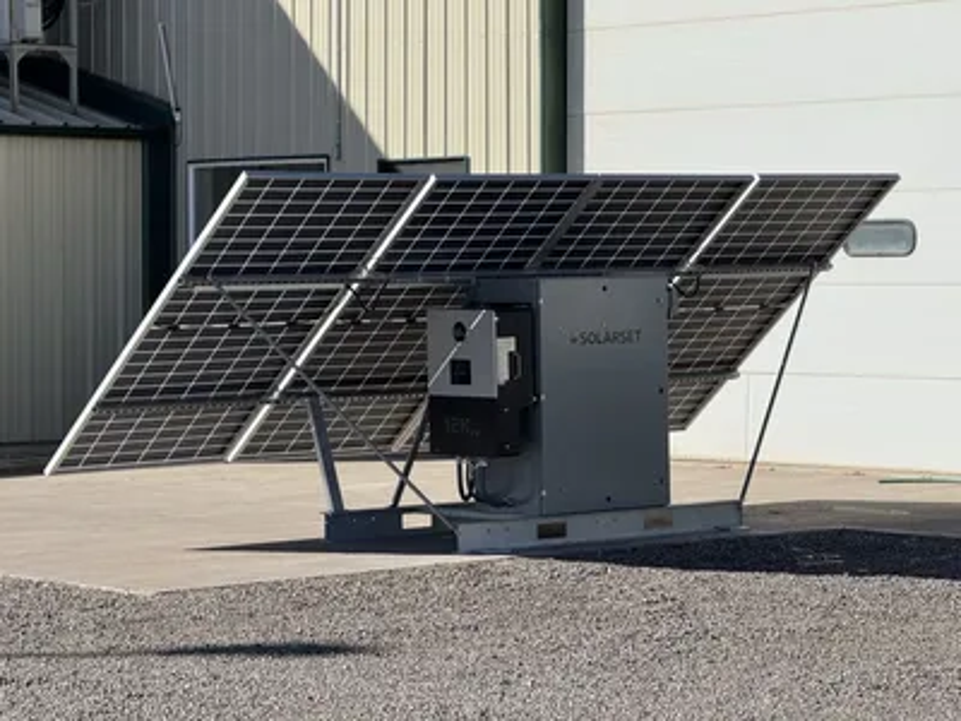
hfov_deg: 16.4
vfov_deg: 12.3
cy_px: 360
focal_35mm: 120
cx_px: 480
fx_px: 3331
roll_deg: -0.3
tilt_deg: -1.4
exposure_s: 1/1969
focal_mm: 15.66
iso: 50
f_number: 2.8
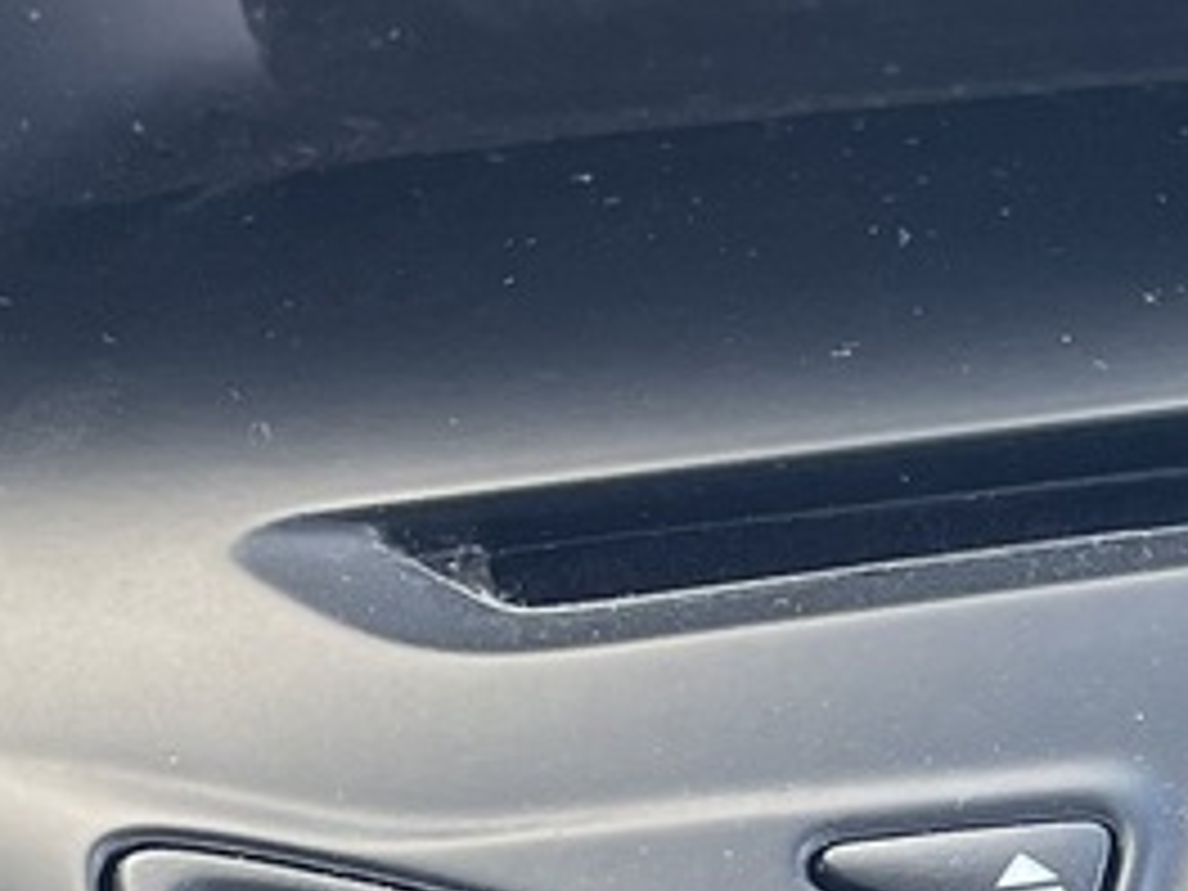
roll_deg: -1.2
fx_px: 4873
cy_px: 1008
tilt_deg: -27.1
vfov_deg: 10.3
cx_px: 1332
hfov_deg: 13.6
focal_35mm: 142
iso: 100
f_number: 1.6
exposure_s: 1/121
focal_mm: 4.2
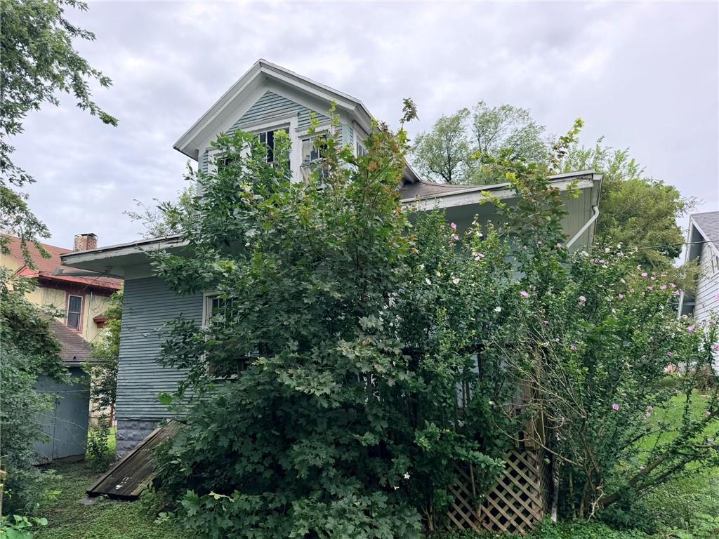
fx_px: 498
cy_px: 270
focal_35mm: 24
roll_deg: +1.6
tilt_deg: +9.3
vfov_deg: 56.8
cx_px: 360
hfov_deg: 71.6
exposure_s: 1/831
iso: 80
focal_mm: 6.76
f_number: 1.78
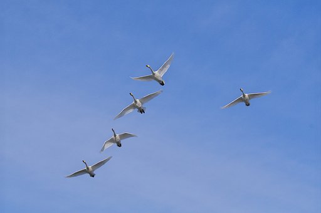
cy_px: 106
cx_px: 160
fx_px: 935
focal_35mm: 105
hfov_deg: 19.5
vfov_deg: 13.0
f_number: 8
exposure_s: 1/3200
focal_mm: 70
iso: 800
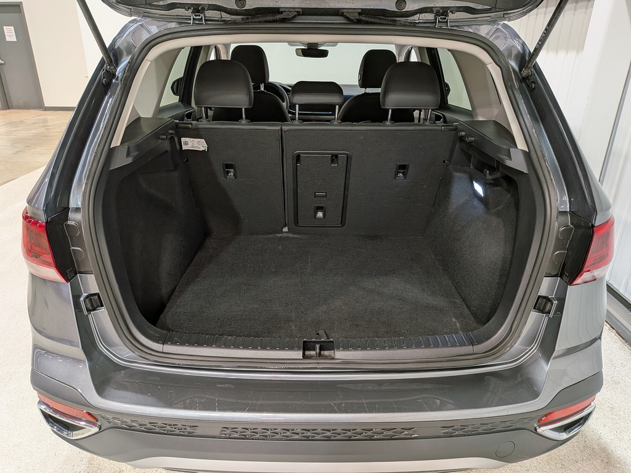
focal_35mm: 24
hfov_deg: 71.6
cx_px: 316
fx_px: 437
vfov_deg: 56.8
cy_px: 236
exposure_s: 1/120
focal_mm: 4.53
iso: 169
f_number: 1.7
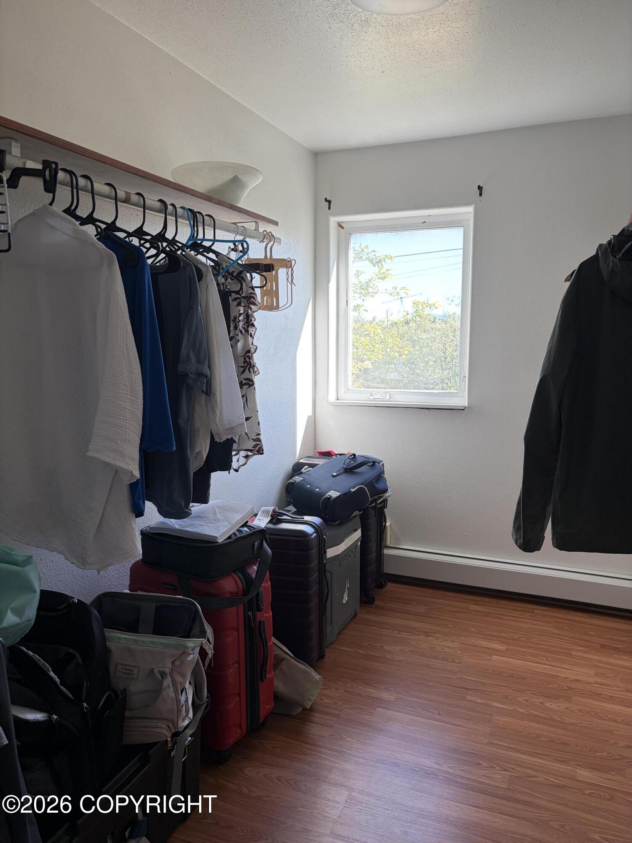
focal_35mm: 26
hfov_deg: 53.1
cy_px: 422
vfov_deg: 67.3
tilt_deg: -5.9
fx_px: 633
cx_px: 316
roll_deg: +0.4
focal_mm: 5.96
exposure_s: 1/122
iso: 80
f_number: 1.6
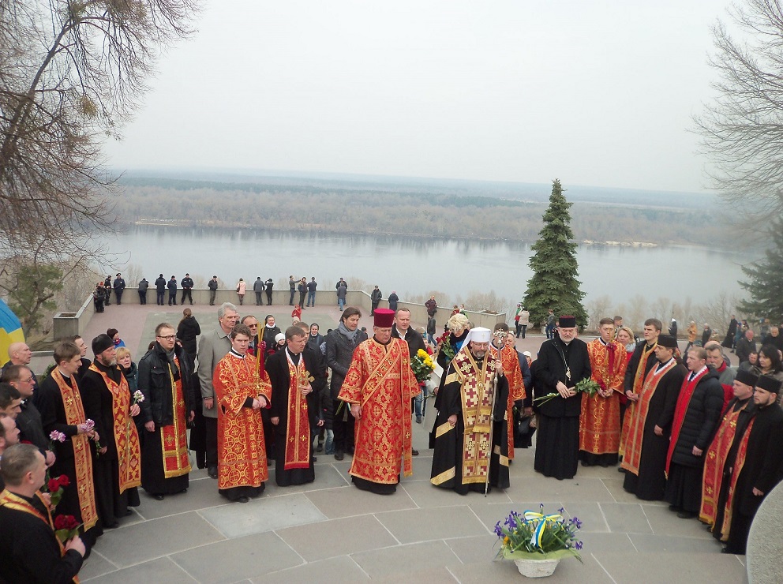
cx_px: 392
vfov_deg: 41.7
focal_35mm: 34
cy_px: 292
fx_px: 768
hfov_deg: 54.0
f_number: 2.9
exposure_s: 1/400
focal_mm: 5.7
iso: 80
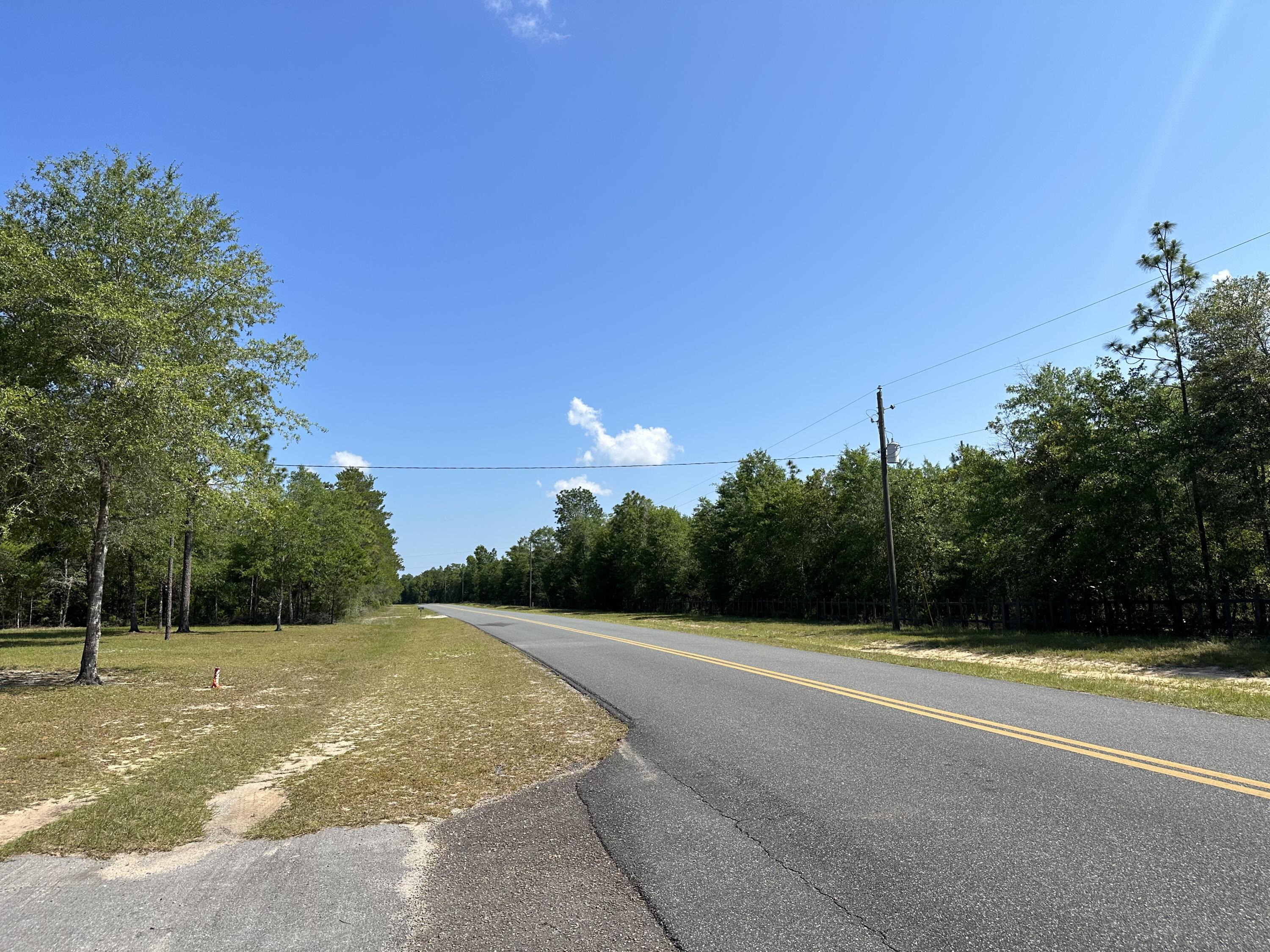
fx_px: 881
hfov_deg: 71.6
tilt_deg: +9.6
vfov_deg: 56.8
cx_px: 635
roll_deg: +1.8
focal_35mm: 24
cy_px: 476
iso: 80
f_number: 1.78
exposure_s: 1/5000
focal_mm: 6.86
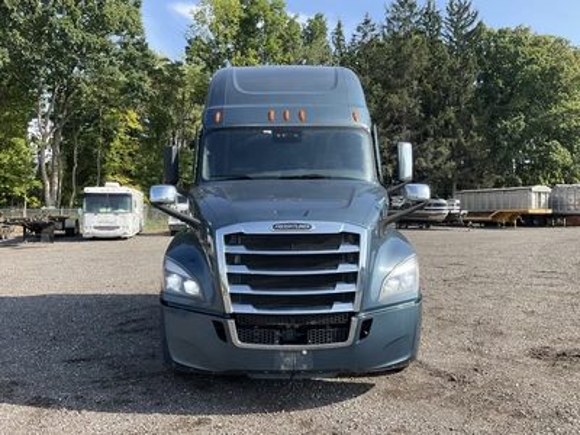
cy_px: 218
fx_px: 486
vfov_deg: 48.2
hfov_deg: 61.7
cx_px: 290
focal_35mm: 29
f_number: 1.8
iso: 25
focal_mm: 3
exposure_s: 1/657
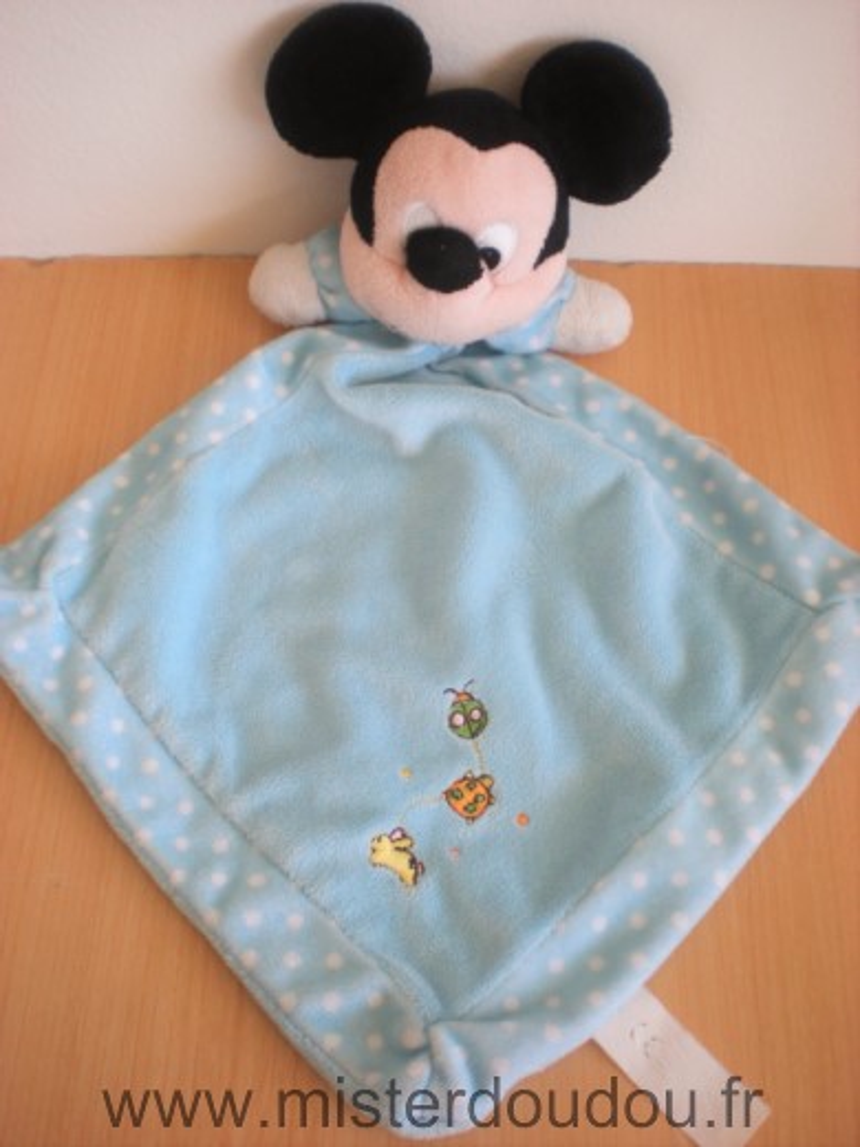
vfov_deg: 49.0
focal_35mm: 38
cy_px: 574
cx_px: 430
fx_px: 1259
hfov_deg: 37.7
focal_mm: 6.3
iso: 107
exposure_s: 1/56.2
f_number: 3.1
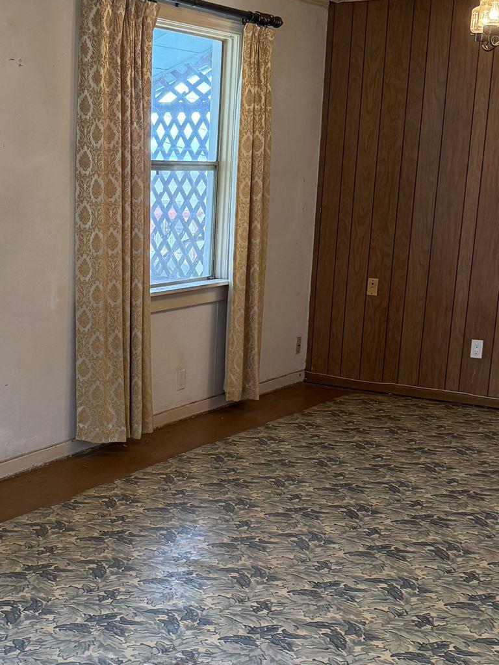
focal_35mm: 54
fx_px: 1038
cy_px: 431
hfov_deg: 26.8
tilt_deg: -13.7
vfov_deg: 35.3
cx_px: 156
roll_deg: -1.9
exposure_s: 1/120
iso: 250
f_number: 1.78
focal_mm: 6.76
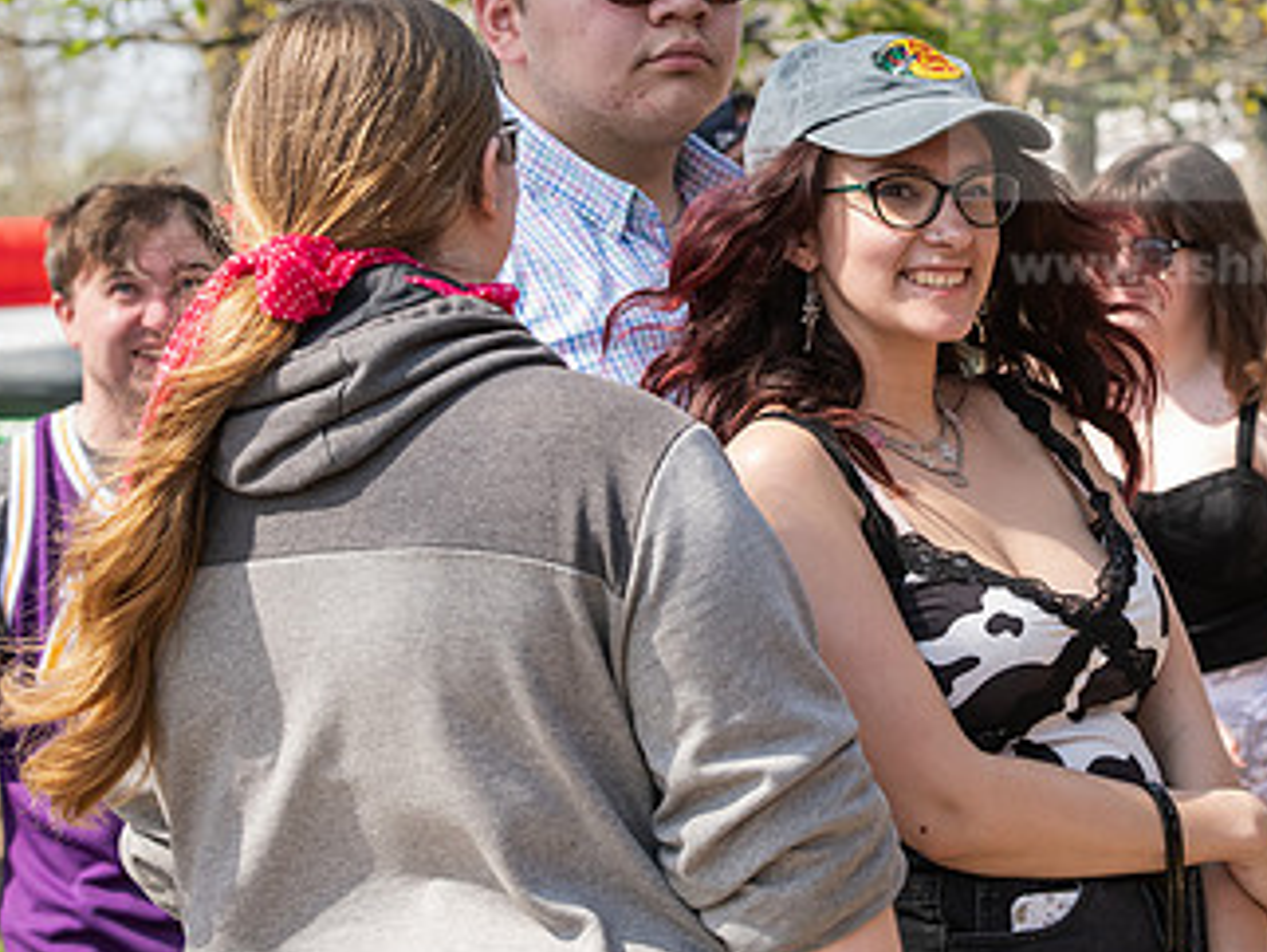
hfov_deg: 13.9
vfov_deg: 10.5
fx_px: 5201
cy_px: 348
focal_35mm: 142
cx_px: 830
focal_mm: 82
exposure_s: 1/500
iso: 500
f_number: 6.3
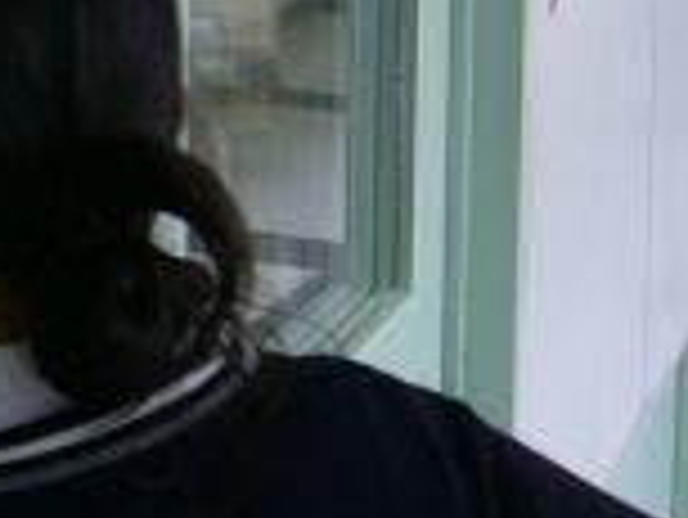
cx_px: -171
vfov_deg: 13.1
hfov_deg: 17.0
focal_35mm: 110
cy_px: -135
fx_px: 2188
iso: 80
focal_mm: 5.8
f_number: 2.8
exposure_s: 1/40
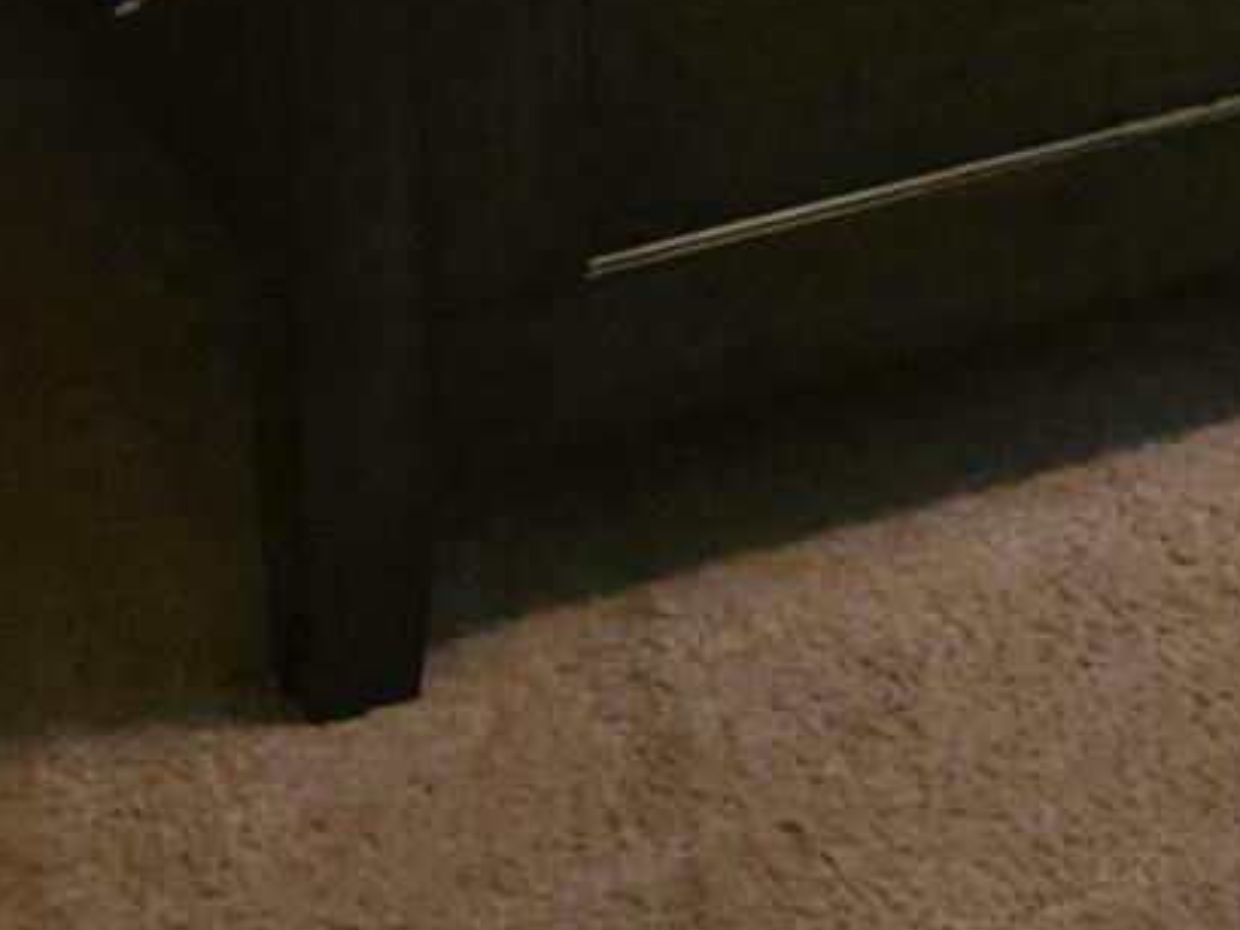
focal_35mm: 169
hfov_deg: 11.6
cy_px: -1097
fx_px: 6054
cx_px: 1246
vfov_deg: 8.2
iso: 2000
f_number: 1.7
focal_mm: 6.3
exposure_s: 1/120
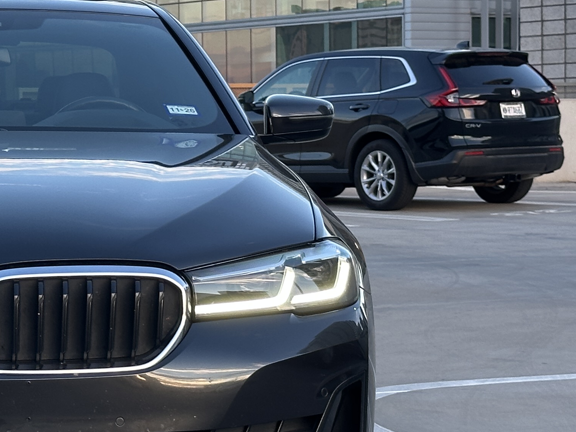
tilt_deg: -1.1
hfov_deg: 15.1
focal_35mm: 128
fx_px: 2130
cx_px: -26
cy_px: 180
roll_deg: +0.4
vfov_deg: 11.6
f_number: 1.78
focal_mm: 6.86
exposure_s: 1/124
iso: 50
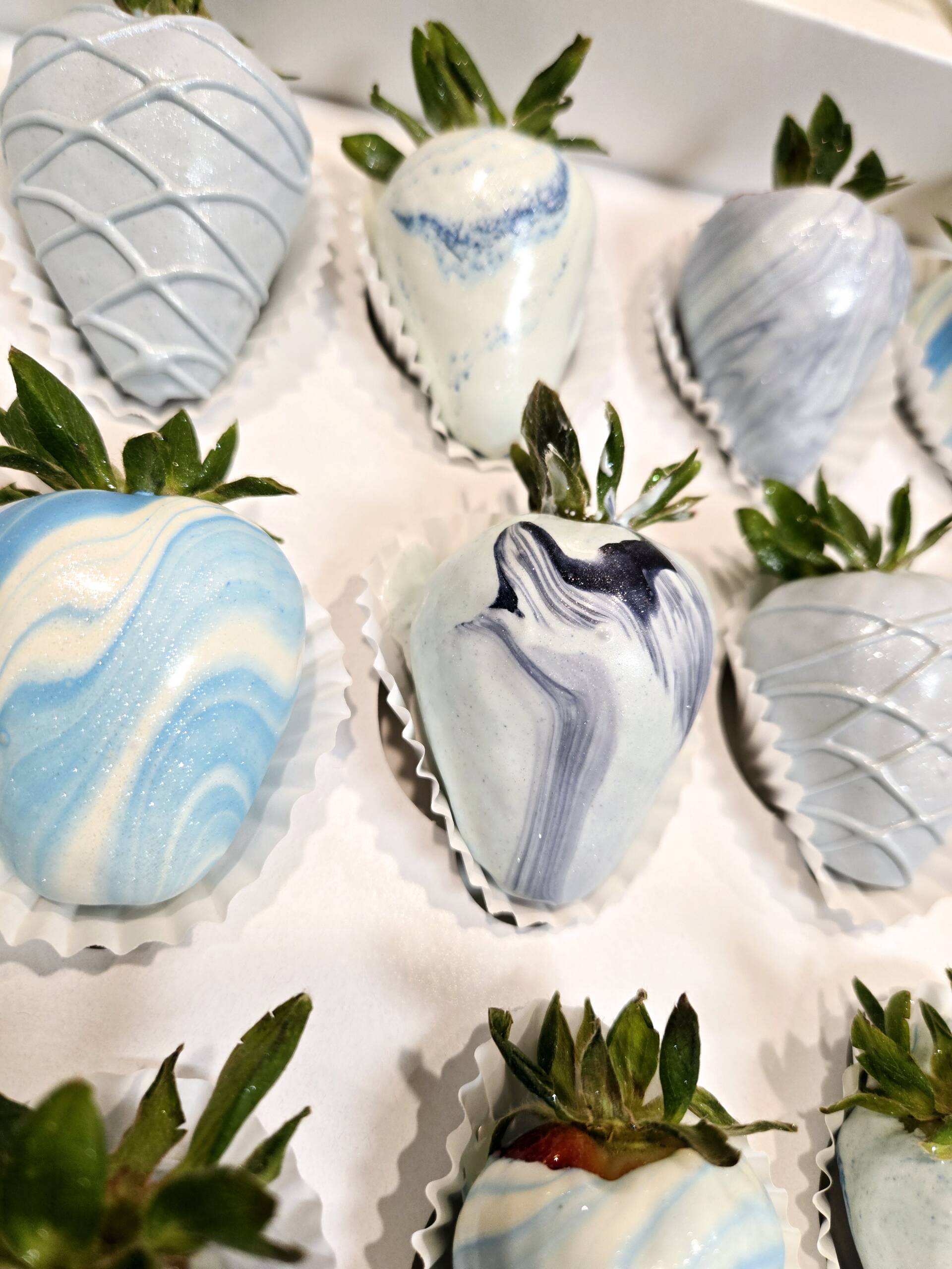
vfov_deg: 73.9
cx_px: 476
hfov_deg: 58.9
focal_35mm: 23
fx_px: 843
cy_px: 634
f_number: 1.8
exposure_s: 1/120
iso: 100
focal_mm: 5.4
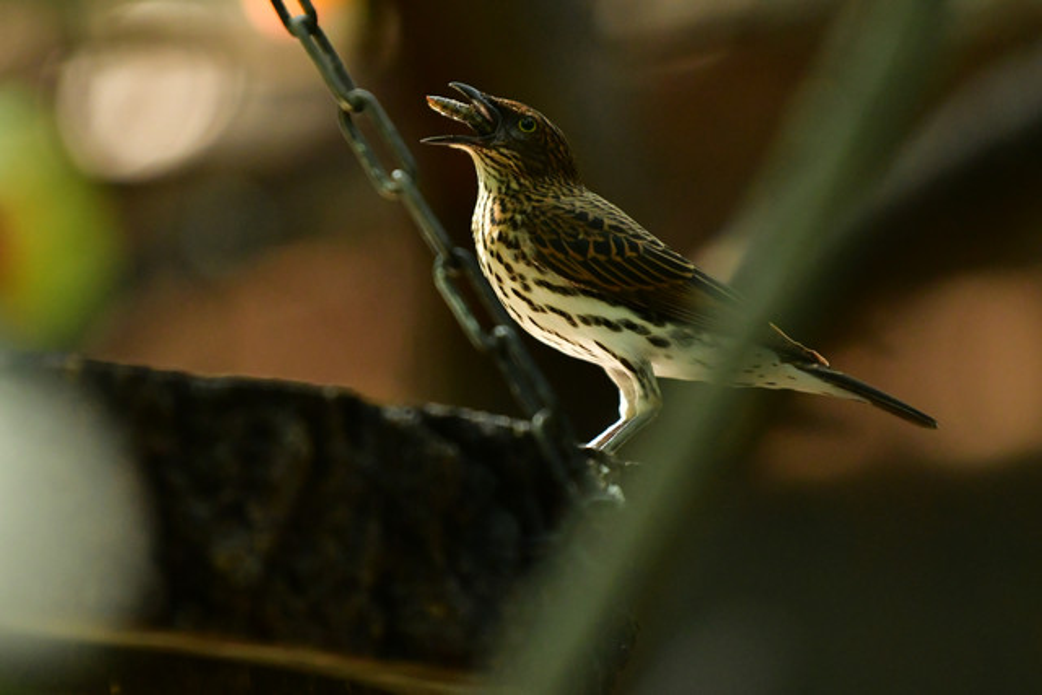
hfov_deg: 5.2
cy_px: 348
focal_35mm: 400
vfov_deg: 3.4
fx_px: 11580
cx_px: 521
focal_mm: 200
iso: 2000
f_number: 2.8
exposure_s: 1/1000
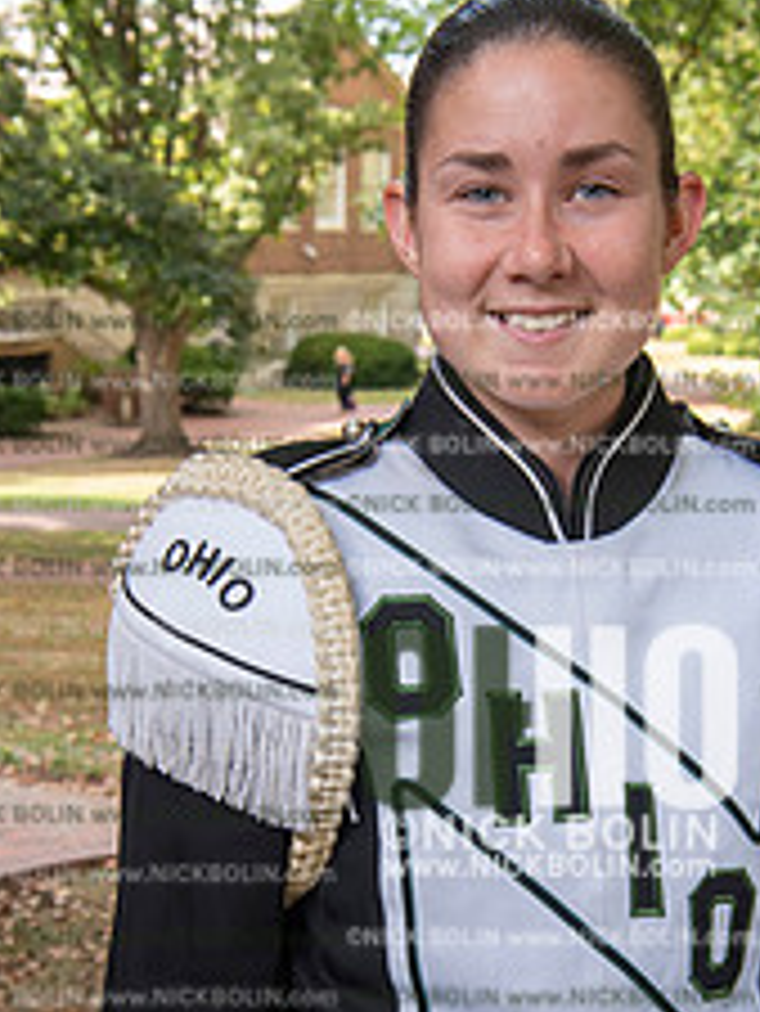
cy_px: 751
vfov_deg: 25.1
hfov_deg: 19.1
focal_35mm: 77
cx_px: 549
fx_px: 2252
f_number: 8
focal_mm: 40
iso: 500
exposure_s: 1/100
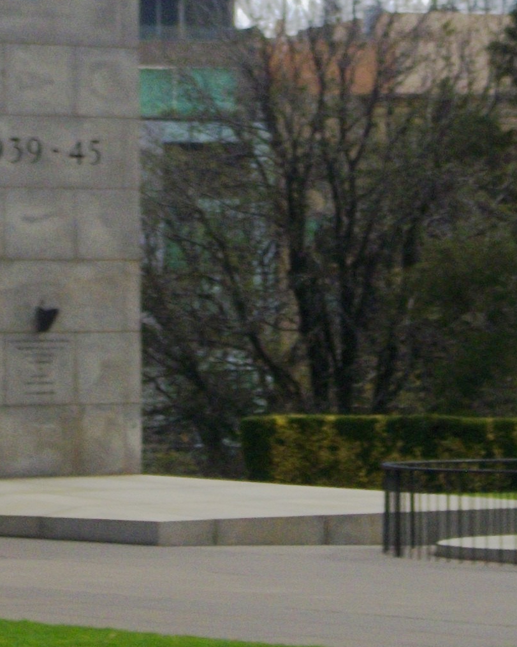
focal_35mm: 242
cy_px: -152
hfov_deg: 6.4
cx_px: 195
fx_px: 4629
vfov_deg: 7.9
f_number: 8.5
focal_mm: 12.8
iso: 100
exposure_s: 1/250
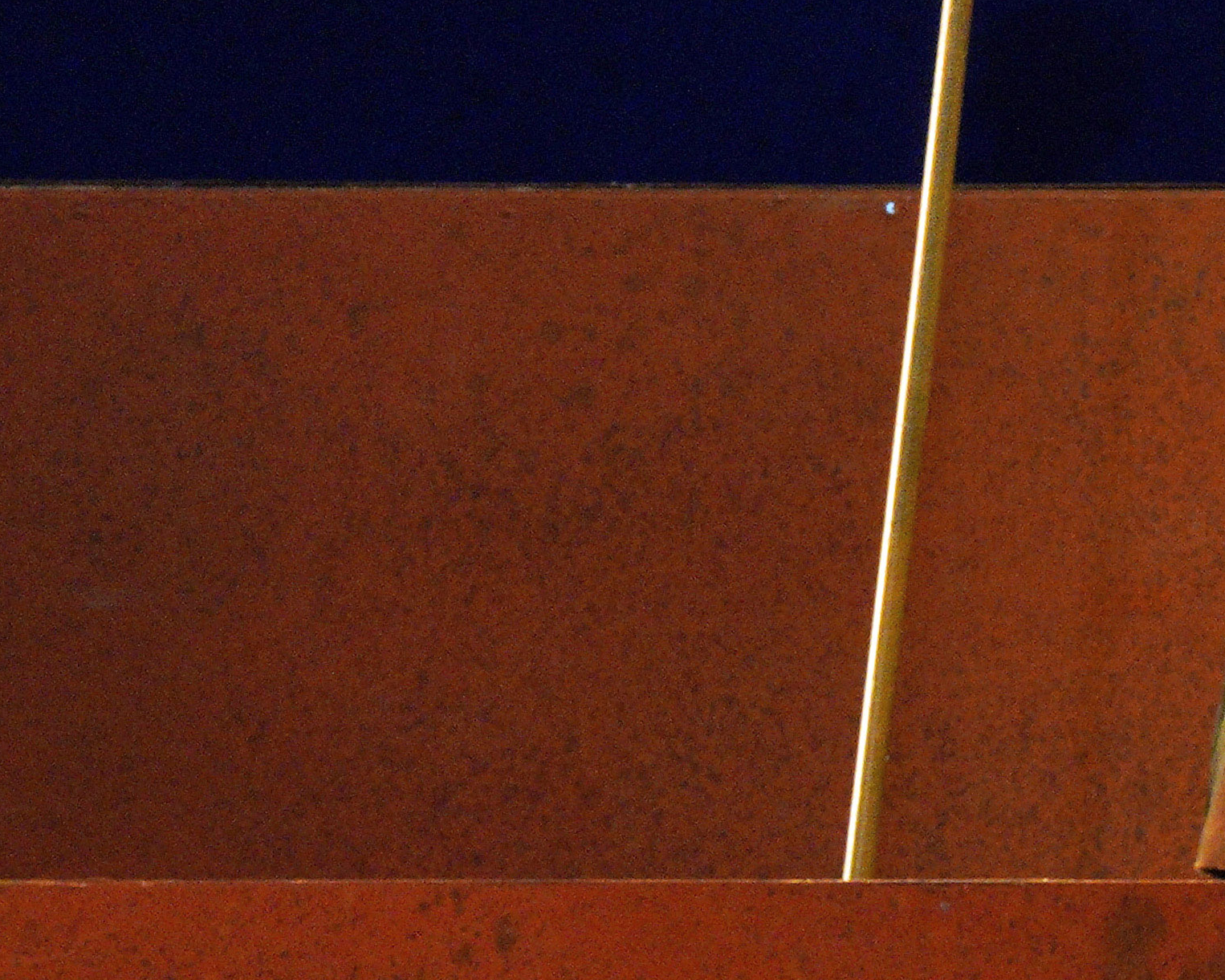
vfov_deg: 2.7
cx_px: 2333
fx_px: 20739
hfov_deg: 3.4
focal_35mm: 572
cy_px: 183
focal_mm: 155
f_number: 9
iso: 4000
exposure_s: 1/60
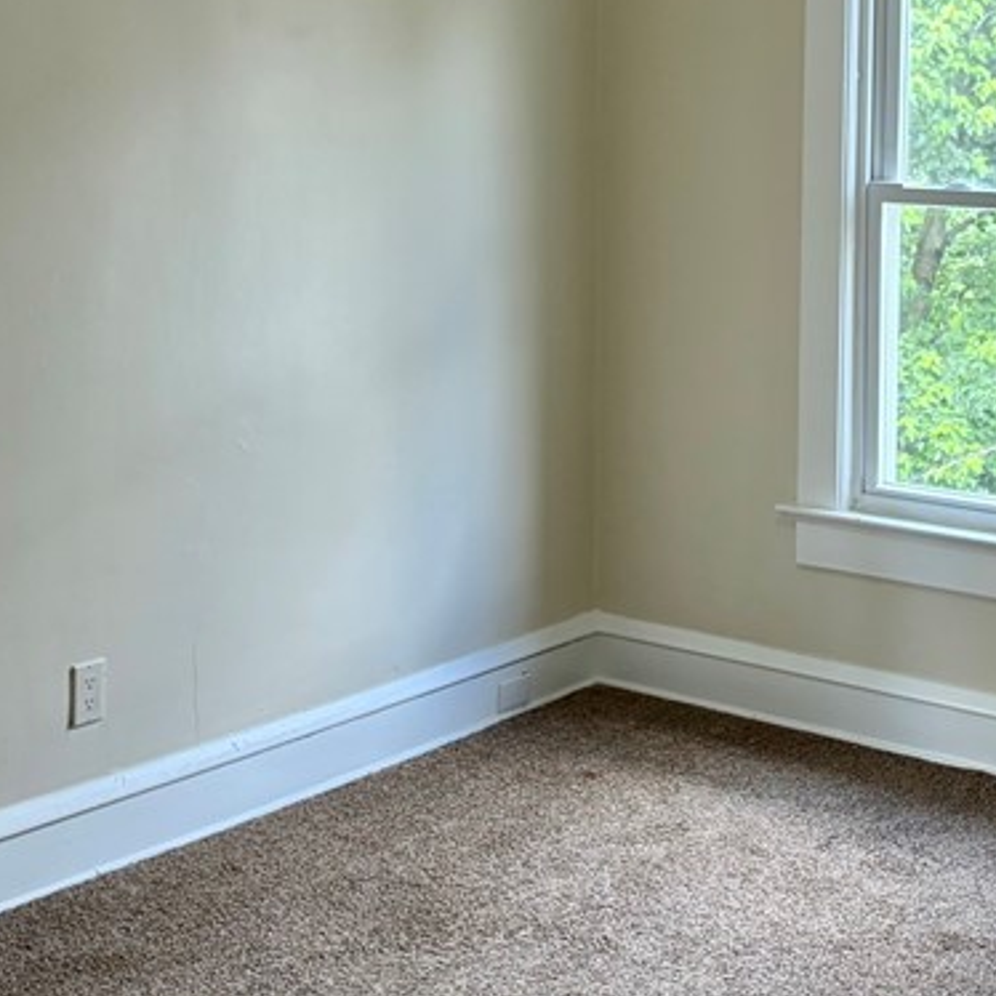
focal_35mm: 63
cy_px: 218
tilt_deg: -3.1
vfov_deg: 26.8
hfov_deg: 27.0
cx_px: 711
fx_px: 2051
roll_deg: -1.0
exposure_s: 1/120
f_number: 1.6
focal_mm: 5.96
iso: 100
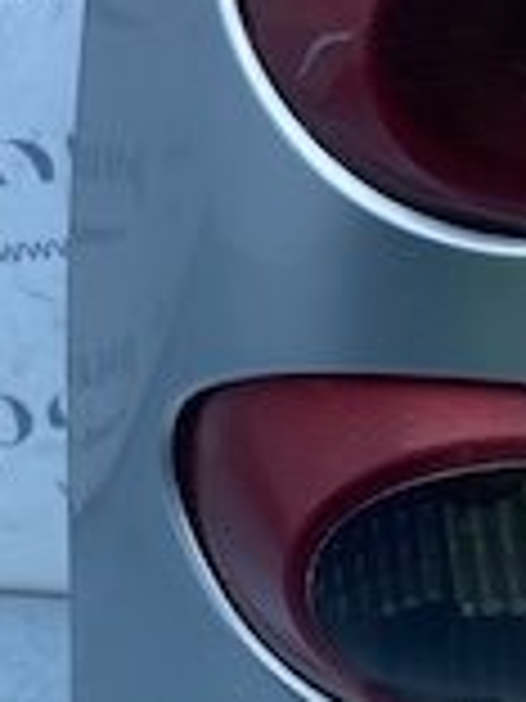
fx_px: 2168
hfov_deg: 13.8
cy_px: 410
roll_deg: -1.1
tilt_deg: -34.3
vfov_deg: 18.4
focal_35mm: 107
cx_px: 342
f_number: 1.8
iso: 32
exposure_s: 1/890
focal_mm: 4.25
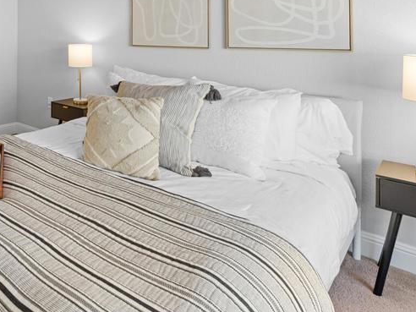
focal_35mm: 28
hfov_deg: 52.8
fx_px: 336
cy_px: 33
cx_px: 18
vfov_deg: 45.3
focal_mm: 14
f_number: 7.1
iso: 400
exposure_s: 1/5
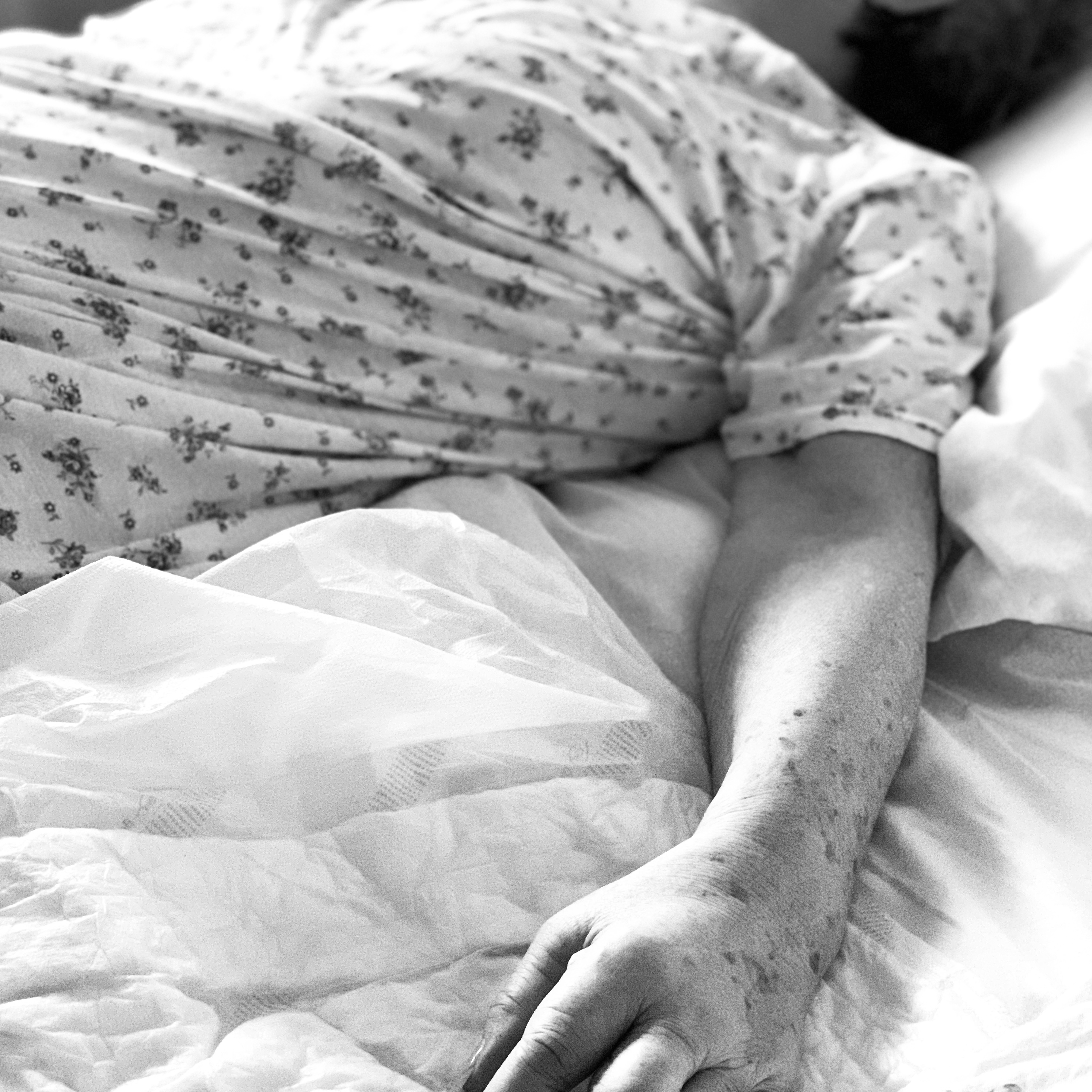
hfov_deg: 27.7
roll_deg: -0.6
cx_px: 540
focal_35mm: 62
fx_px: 2213
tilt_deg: -29.3
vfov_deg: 27.7
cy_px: 623
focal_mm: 6
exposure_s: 1/36
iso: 500
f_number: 2.4
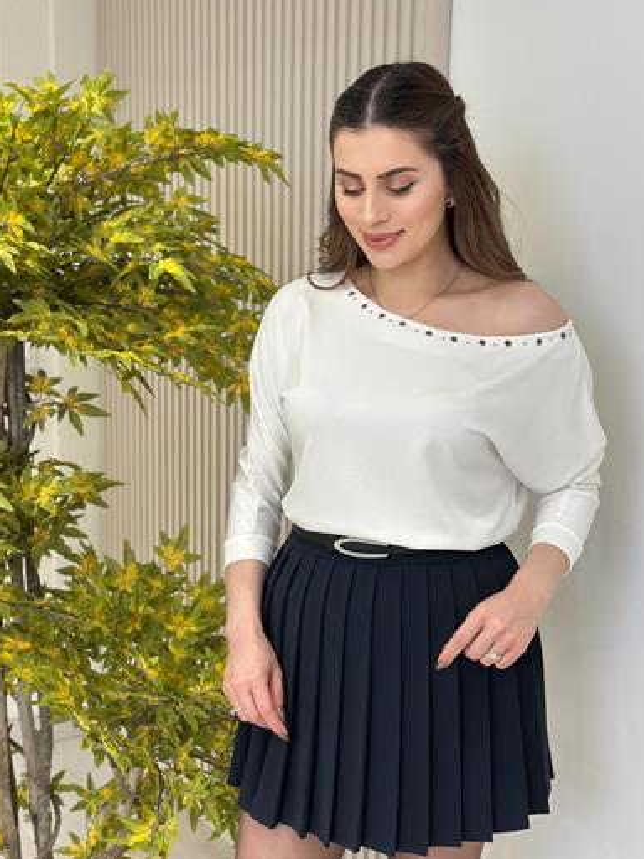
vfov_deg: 38.2
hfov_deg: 29.1
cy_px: 430
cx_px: 332
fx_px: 1240
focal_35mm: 50
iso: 80
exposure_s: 1/201
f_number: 1.78
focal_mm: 6.86
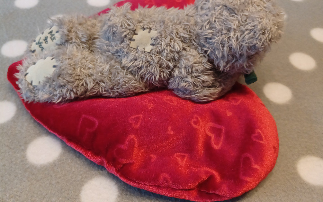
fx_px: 238
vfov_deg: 45.9
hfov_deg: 68.4
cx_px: 159
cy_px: 86
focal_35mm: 27
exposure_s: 1/25
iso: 640
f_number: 1.8
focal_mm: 4.6
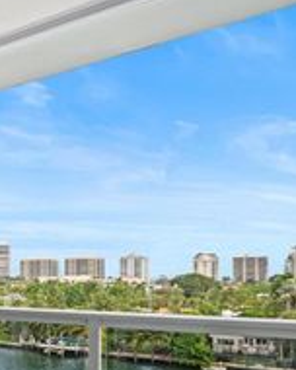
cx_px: -140
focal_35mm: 37
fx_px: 405
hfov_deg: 28.0
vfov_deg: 46.2
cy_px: 302
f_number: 8
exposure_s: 1/30
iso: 200
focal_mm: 15
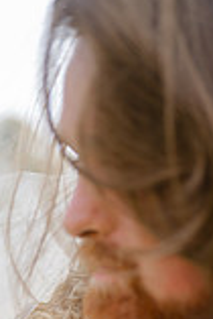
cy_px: 431
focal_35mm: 143
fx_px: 1266
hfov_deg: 9.6
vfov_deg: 13.7
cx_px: 91
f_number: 1.8
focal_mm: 50
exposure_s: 1/320
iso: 64
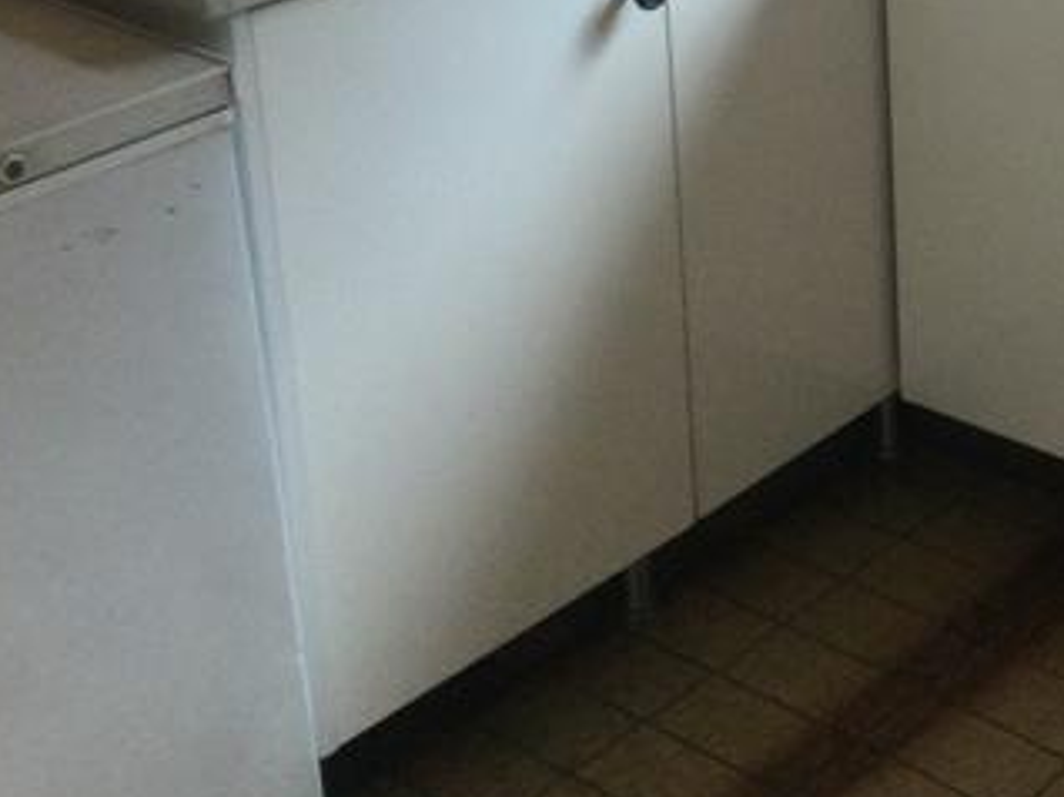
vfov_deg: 18.2
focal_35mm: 78
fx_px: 2396
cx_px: 1245
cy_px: -84
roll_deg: -1.5
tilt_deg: -19.6
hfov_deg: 23.1
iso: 32
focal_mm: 3.3
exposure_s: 1/33
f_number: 2.4
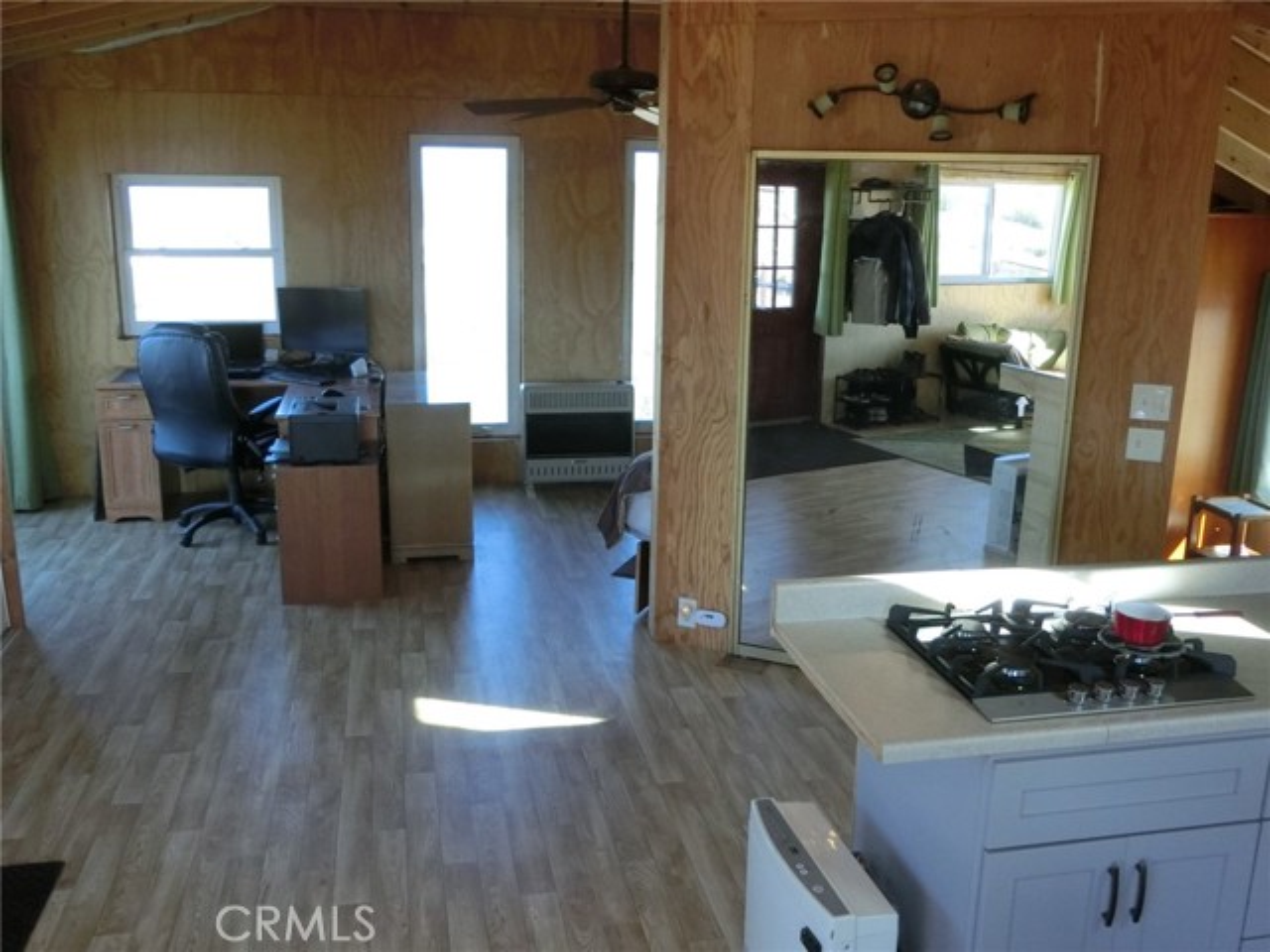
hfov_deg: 54.0
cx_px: 635
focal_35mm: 34
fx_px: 1247
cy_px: 476
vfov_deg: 41.8
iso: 400
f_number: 3.9
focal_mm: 6
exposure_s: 1/100
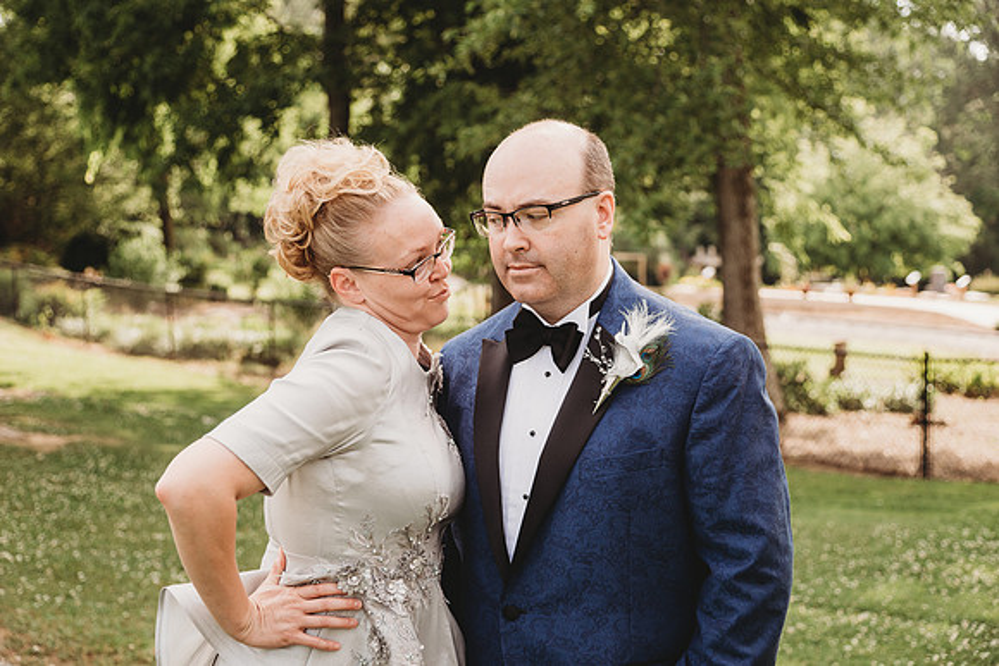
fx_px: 1443
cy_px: 333
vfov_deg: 26.0
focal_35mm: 52
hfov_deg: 38.2
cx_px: 500
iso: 200
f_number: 4
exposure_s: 1/500
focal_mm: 52
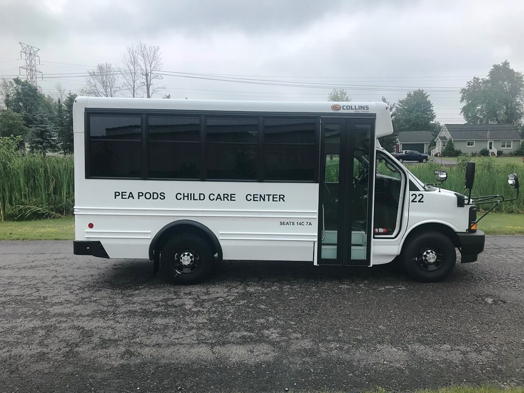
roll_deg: +0.7
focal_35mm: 28
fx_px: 424
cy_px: 196
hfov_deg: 63.4
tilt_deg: -4.7
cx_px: 262
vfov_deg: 49.7
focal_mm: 3.99
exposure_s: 1/1312
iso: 20
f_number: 1.8
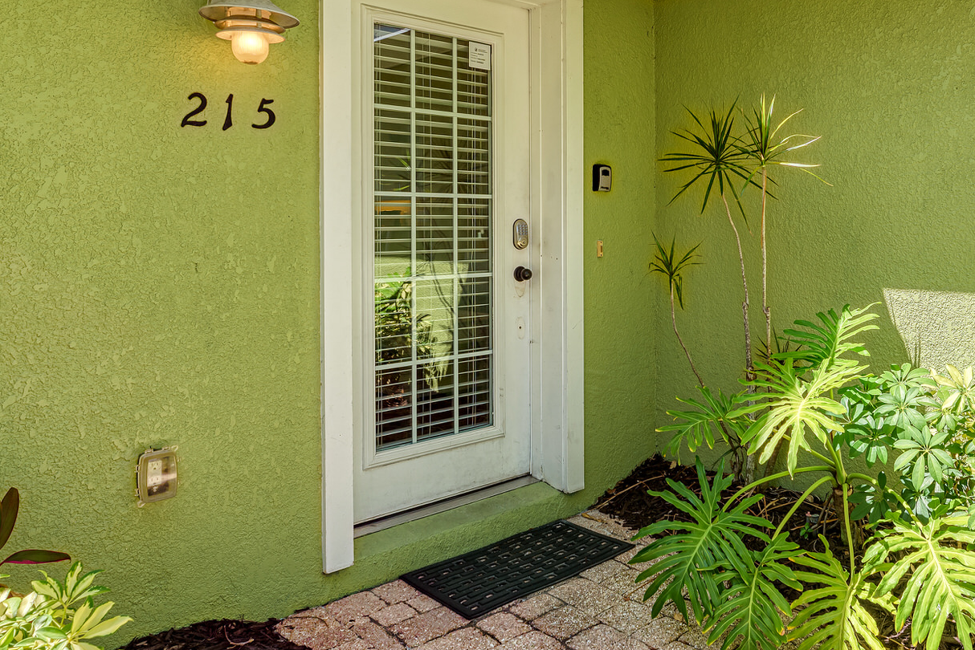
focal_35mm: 29
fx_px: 786
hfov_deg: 61.9
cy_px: 225
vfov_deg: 44.4
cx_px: 658
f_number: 7.1
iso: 100
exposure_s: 1/1000
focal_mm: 16
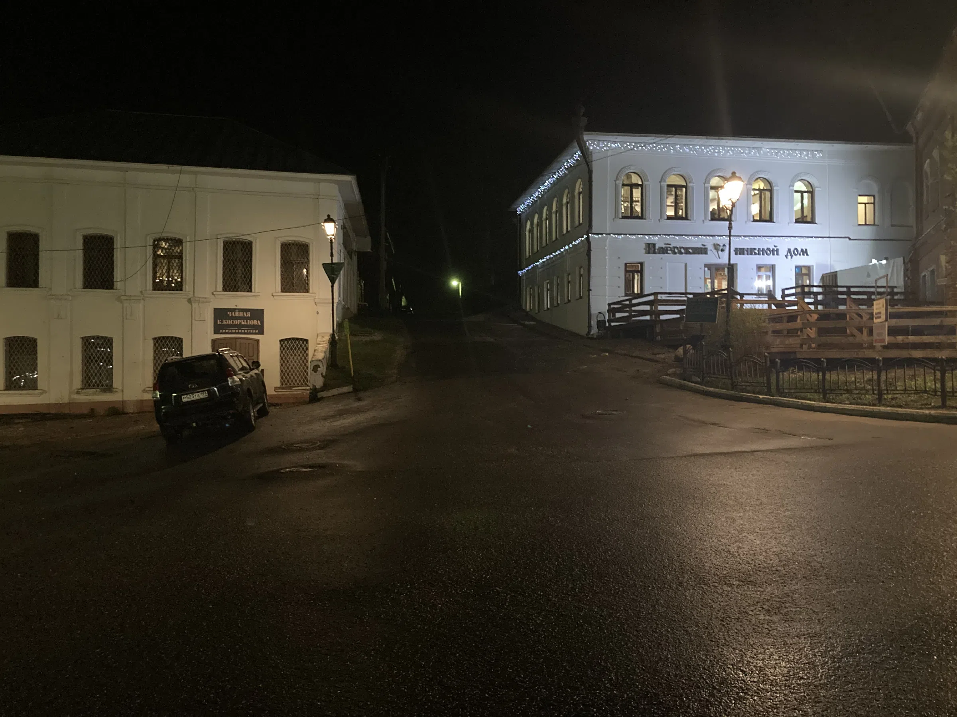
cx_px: 478
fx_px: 774
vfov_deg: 49.7
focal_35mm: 28
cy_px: 358
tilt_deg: +0.7
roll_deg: +0.2
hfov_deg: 63.4
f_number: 1.8
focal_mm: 3.99
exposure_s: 1/17
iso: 1250
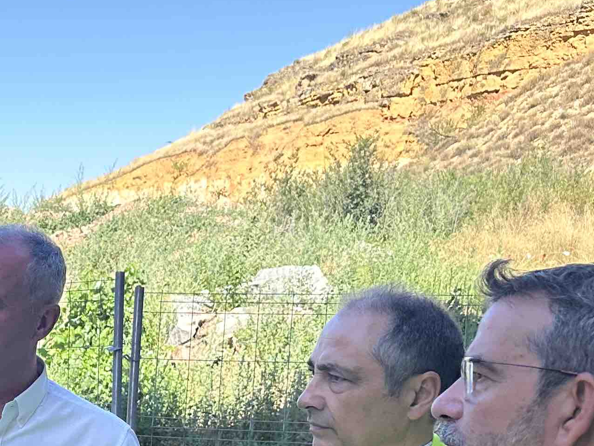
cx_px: -135
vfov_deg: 18.7
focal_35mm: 76
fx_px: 1304
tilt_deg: -8.6
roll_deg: -2.7
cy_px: 483
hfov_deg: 23.3
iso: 80
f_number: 1.78
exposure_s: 1/1988
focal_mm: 6.86
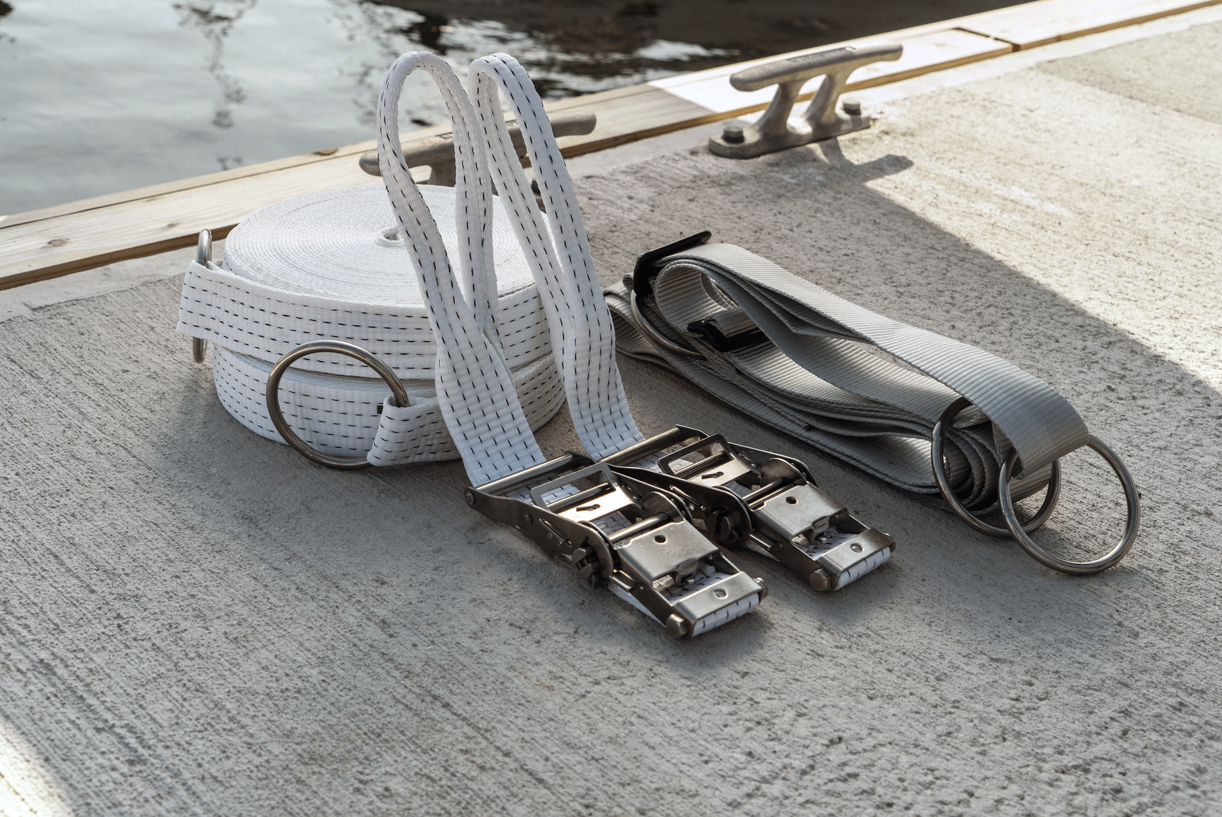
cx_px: 611
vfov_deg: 27.6
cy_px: 408
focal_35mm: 49
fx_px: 1664
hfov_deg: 40.3
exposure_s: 1/100
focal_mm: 49
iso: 100
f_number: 9
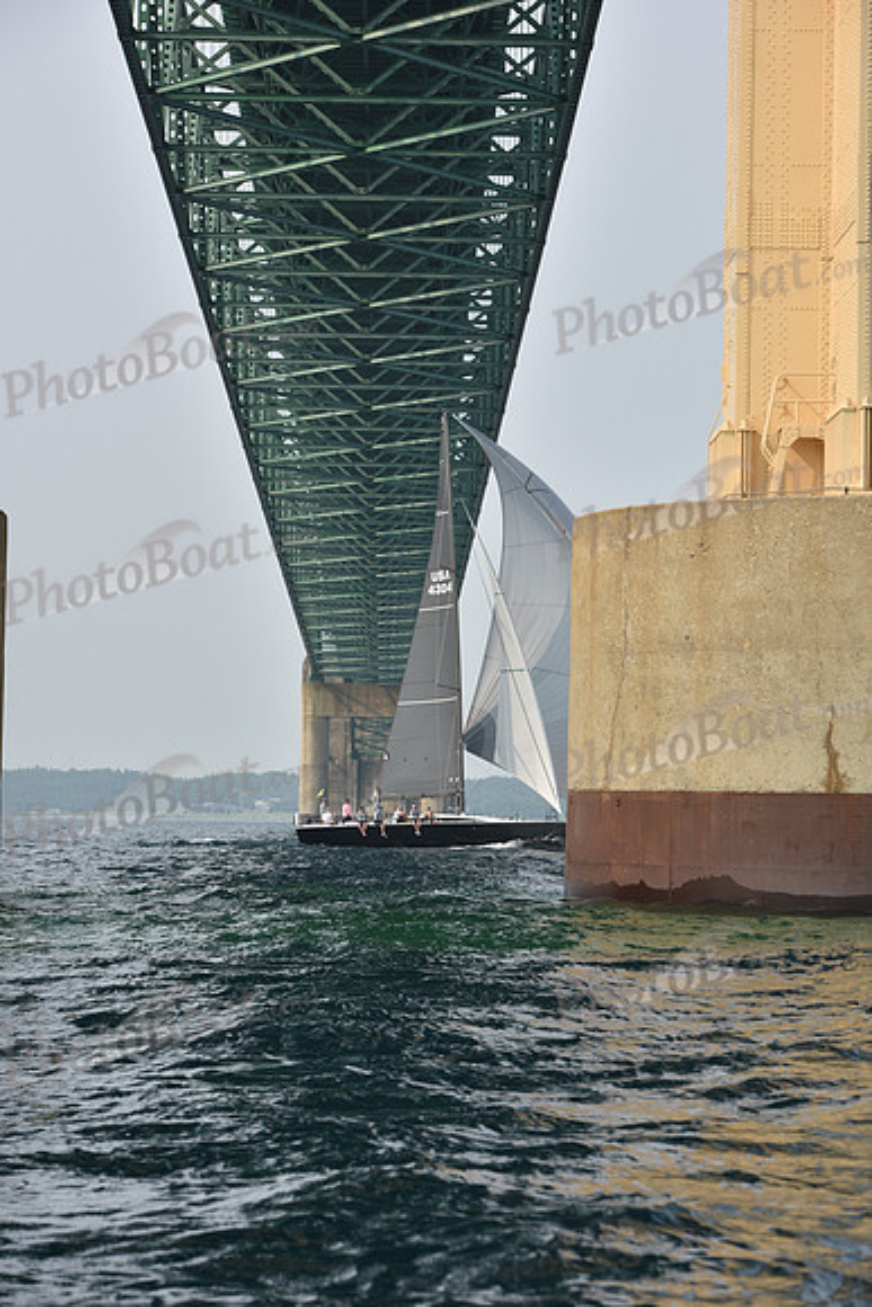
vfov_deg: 20.8
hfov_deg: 14.0
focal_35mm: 98
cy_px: 654
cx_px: 436
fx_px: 3558
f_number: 6.3
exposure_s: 1/1250
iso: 250
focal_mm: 98
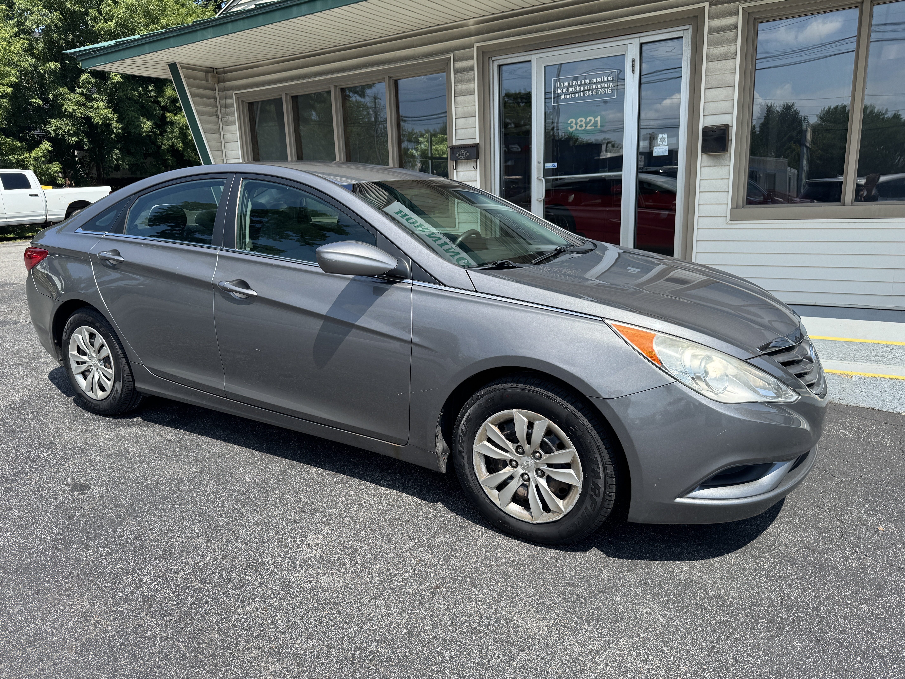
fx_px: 627
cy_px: 340
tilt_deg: -13.3
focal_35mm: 24
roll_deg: +1.3
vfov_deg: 56.8
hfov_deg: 71.6
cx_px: 452
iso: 80
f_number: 1.78
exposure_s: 1/2710
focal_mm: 6.76
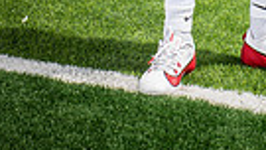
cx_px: 238
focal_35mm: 168
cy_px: -274
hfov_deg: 12.7
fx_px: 1185
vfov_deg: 6.7
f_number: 7.1
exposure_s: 1/500
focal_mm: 48
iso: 160
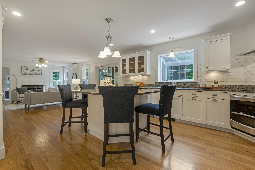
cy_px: 85
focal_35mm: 16
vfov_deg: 73.7
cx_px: 128
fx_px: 113
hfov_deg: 96.7
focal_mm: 16
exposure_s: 1/20
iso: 800
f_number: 8
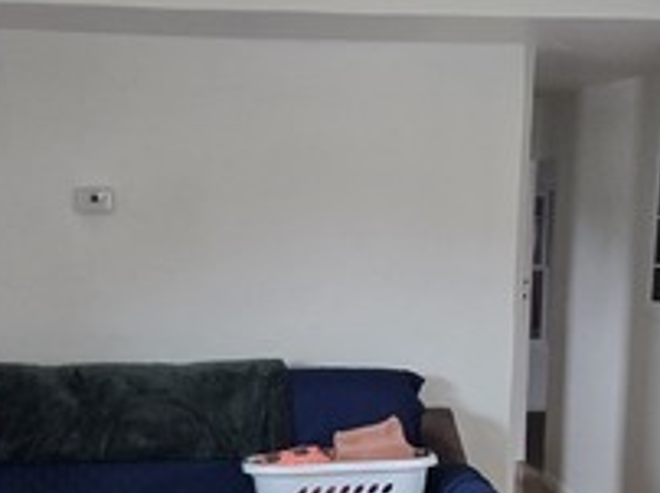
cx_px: 364
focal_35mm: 76
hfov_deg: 25.7
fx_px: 1447
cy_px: 627
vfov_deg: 18.1
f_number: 1.8
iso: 200
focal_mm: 5.4
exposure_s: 1/60
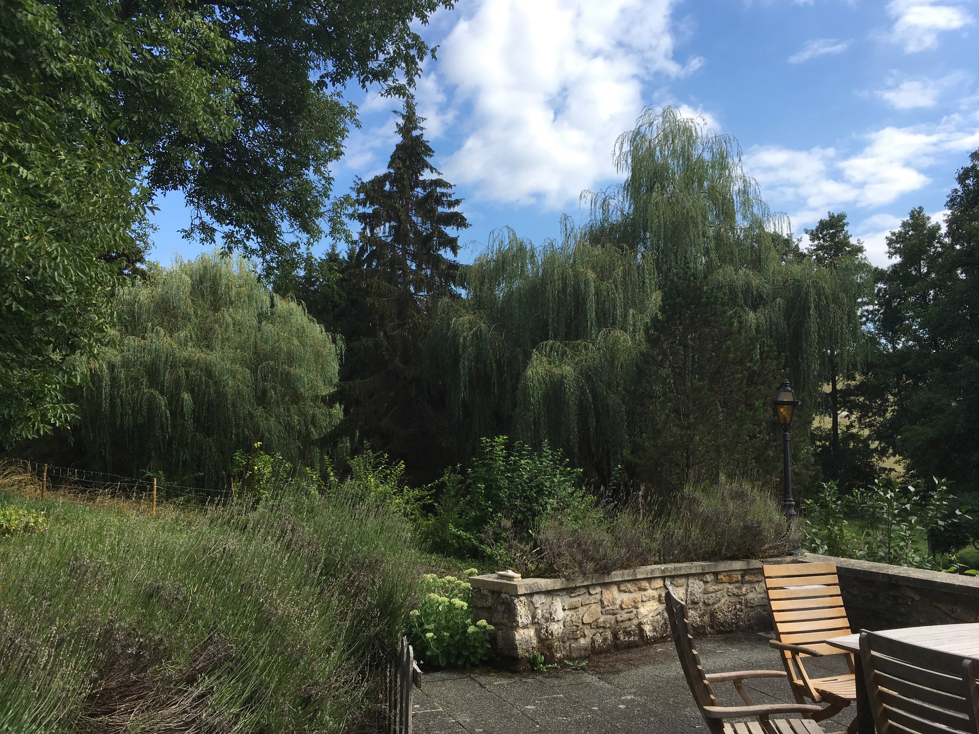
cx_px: 490
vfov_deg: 48.2
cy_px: 367
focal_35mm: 29
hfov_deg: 61.7
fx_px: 820
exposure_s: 1/999
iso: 25
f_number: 2.2
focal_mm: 4.15
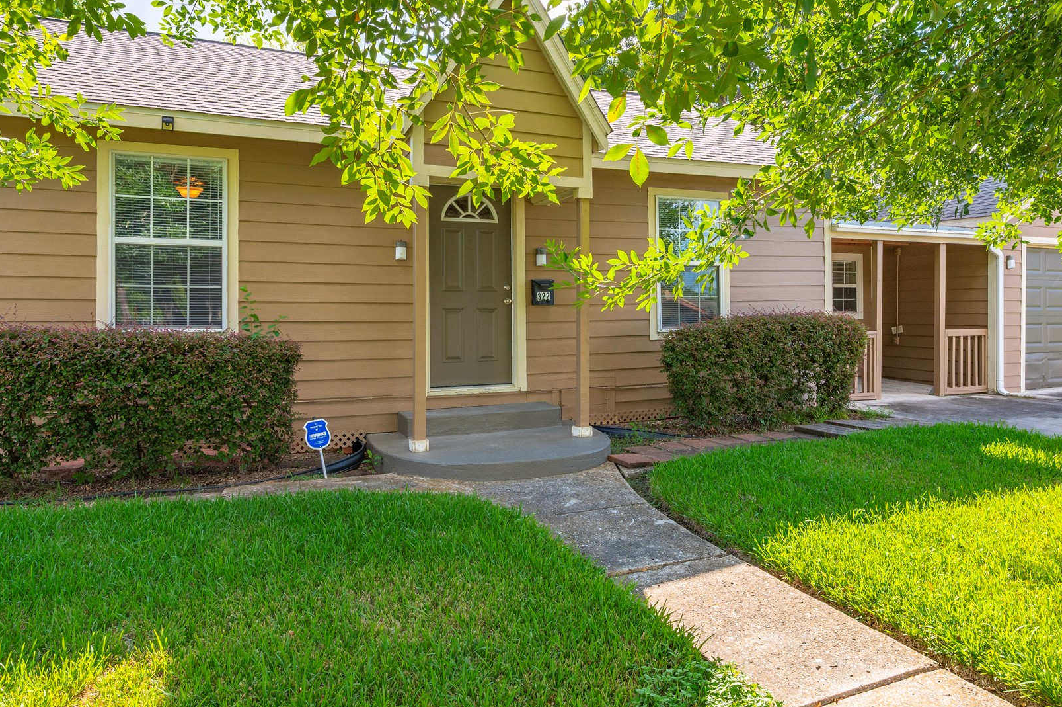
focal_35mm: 23
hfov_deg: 76.1
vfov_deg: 54.9
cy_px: 310
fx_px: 678
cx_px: 525
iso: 125
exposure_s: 1/80
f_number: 13
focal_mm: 17
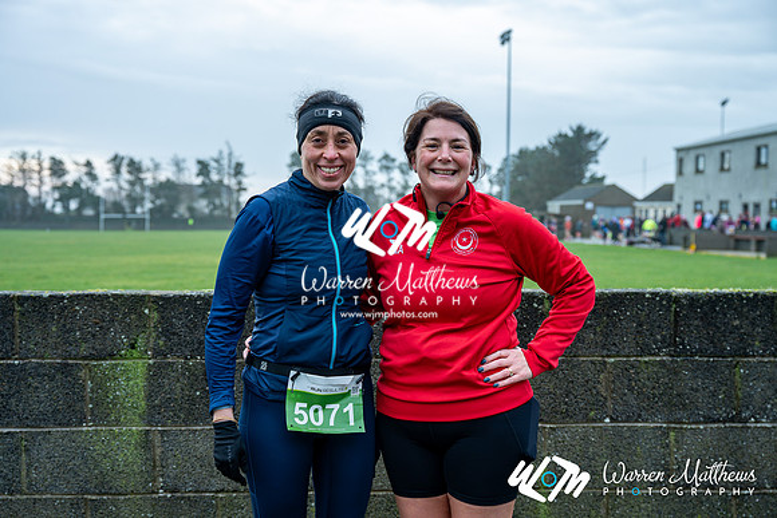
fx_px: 1015
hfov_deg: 41.9
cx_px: 388
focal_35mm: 47
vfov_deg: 28.7
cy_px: 259
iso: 100
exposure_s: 1/200
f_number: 4
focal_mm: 47
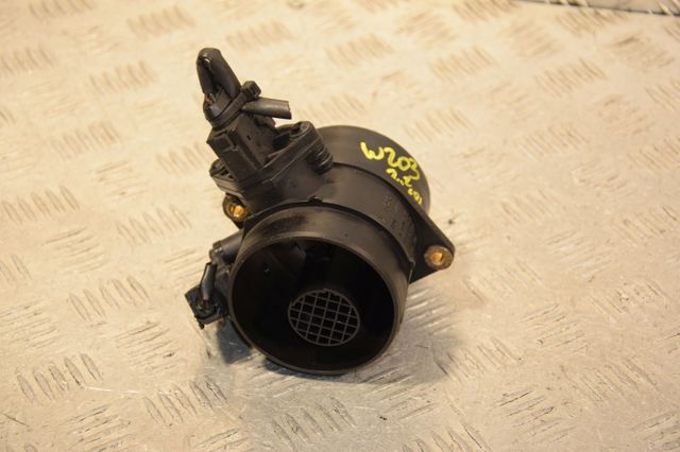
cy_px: 226
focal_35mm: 99
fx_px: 1869
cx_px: 340
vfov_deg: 13.8
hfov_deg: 20.6
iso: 800
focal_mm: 66
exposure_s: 1/200
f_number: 5.6
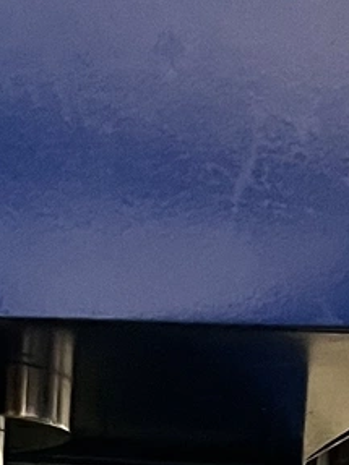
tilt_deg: -8.1
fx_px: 2435
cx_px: -83
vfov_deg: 9.7
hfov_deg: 8.1
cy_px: 1089
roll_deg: -2.8
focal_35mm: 181
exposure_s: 1/50
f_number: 1.5
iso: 250
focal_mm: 5.7
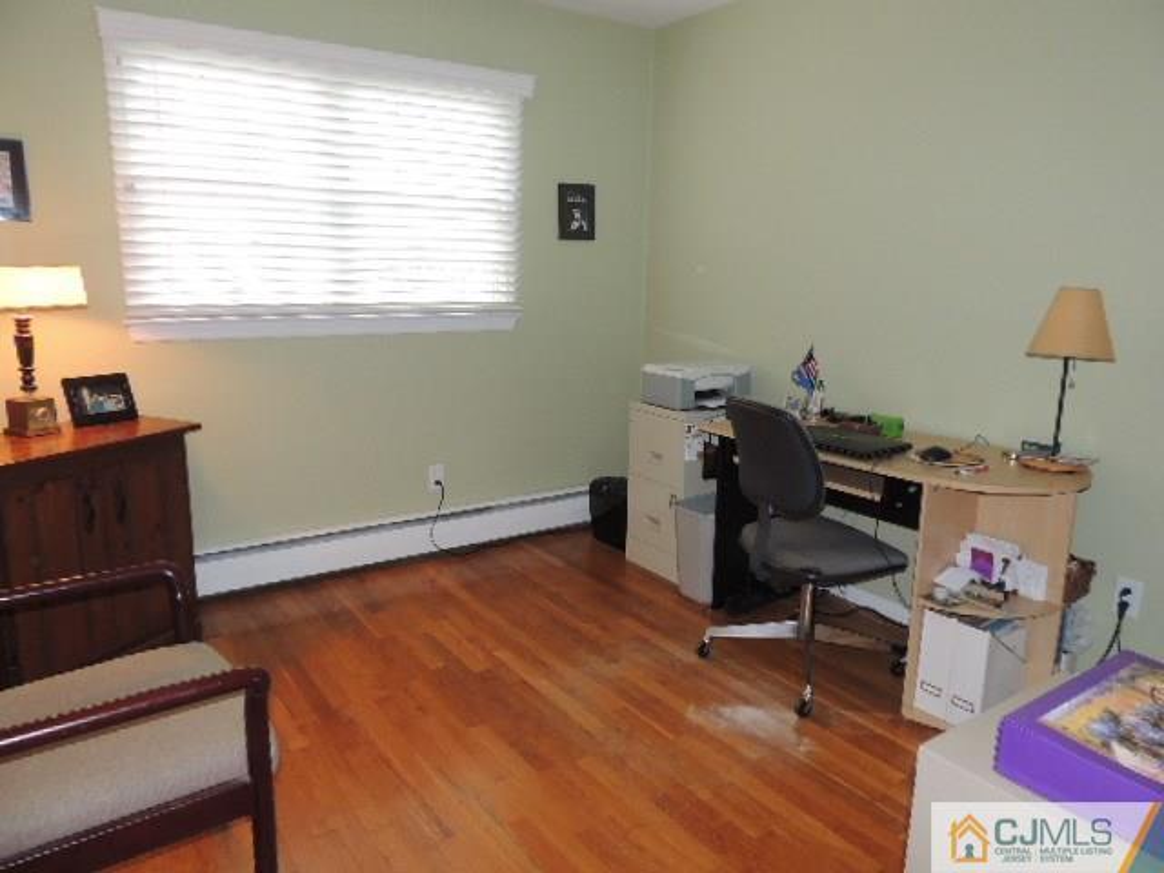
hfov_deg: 71.6
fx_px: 807
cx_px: 582
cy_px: 436
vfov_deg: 56.8
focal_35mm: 24
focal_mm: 4.3
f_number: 3
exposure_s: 1/30
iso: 200
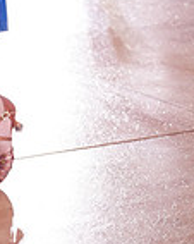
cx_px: -114
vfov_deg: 7.0
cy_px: -186
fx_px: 1937
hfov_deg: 5.7
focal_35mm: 269
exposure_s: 1/640
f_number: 2.8
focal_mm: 70
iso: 2000
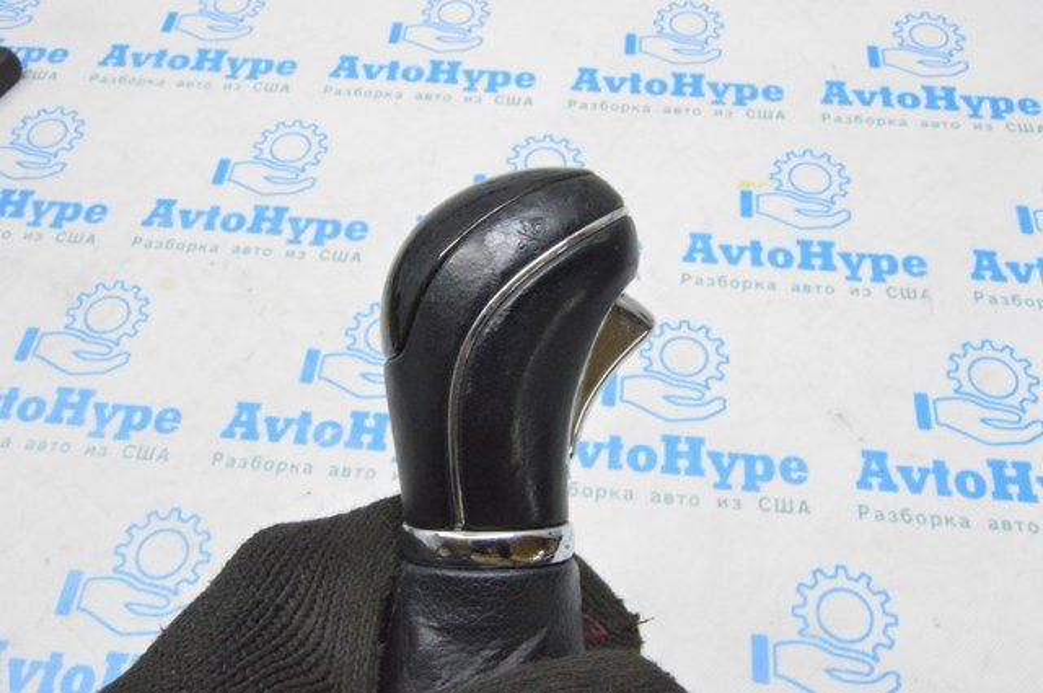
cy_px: 346
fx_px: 998
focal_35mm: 34
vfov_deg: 38.3
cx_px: 522
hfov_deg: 55.2
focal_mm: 23
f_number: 20
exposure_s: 1/15
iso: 6400
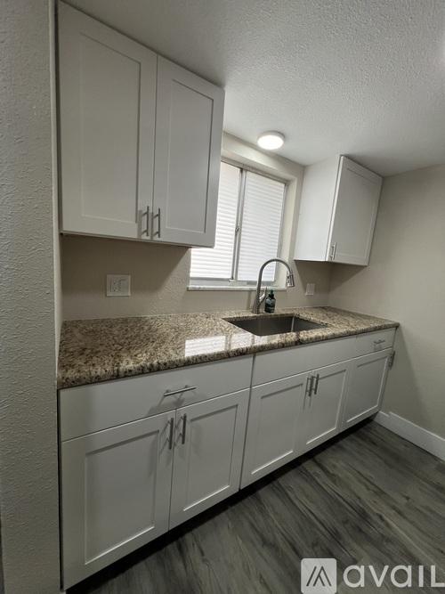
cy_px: 297
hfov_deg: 89.9
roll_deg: -4.9
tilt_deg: -8.9
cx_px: 222
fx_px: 223
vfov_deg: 106.2
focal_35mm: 13
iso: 64
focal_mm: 1.57
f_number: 1.8
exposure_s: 1/120
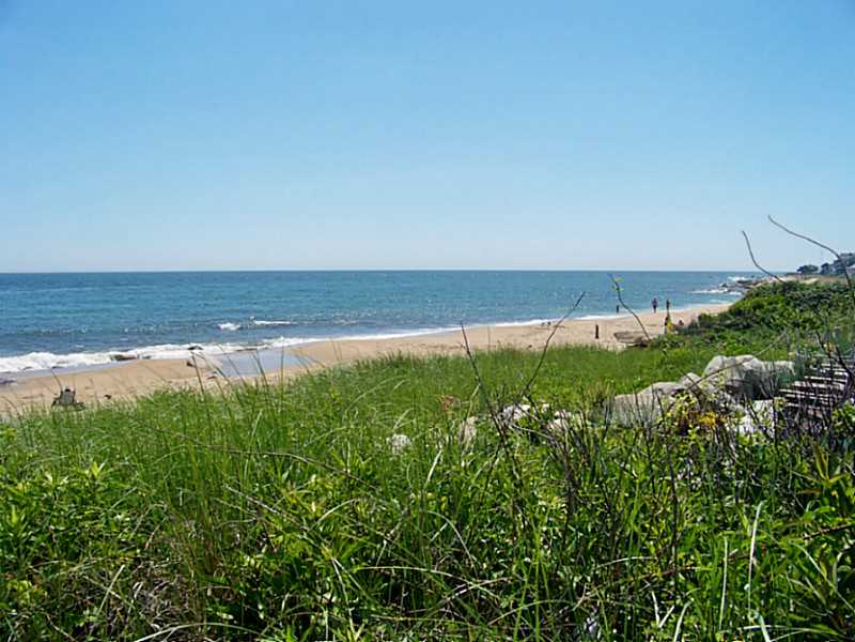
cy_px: 321
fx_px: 815
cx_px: 428
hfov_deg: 55.4
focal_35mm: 33
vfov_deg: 42.9
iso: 80
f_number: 4
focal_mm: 5.85
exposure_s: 1/500
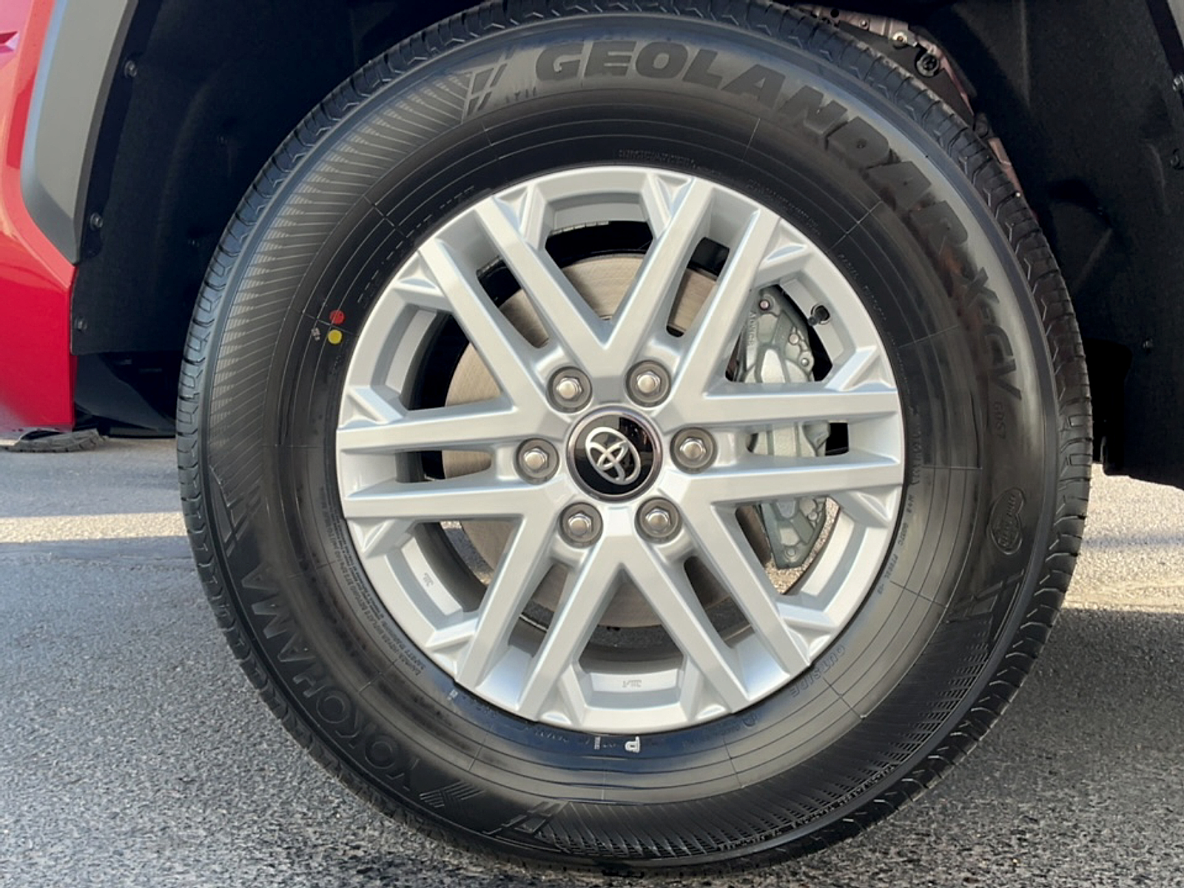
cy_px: 444
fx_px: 1026
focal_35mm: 30
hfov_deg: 60.0
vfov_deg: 46.8
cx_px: 592
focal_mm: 3
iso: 16
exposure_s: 1/136
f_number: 1.8
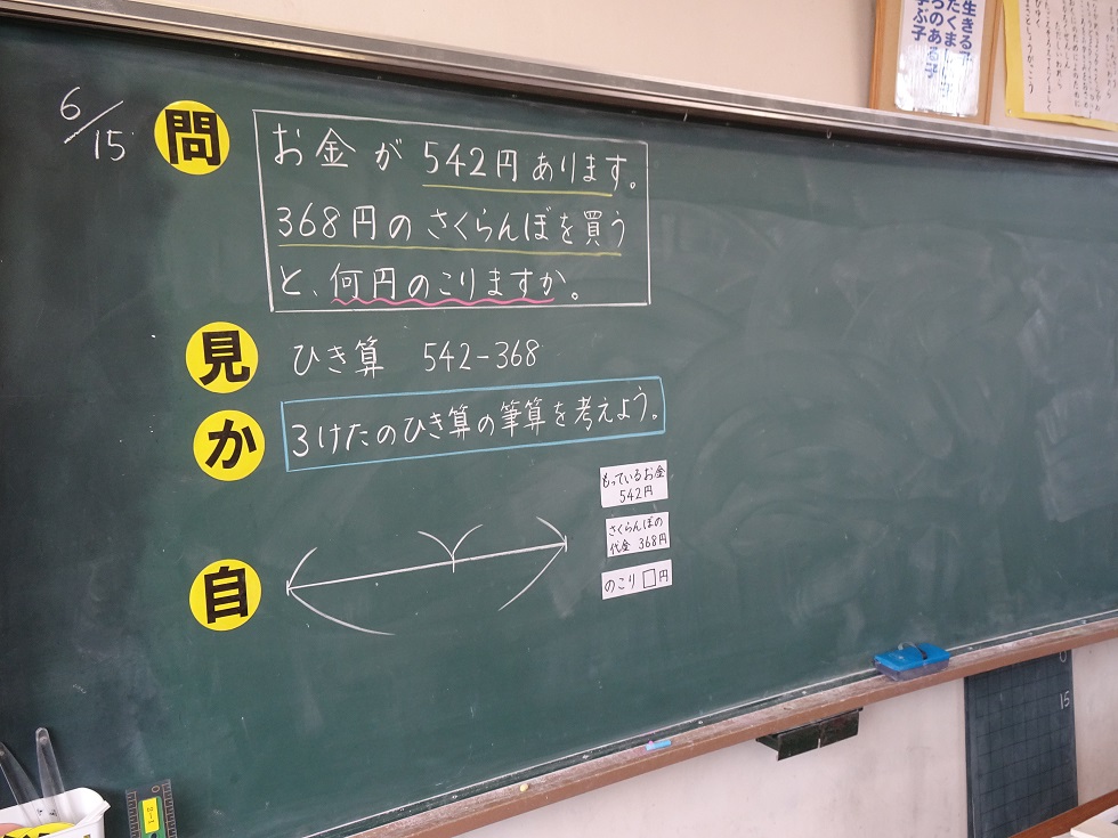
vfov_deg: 42.9
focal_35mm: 33
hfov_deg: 55.4
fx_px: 1066
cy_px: 419
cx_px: 559
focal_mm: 5.61
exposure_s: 1/40
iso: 200
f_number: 4
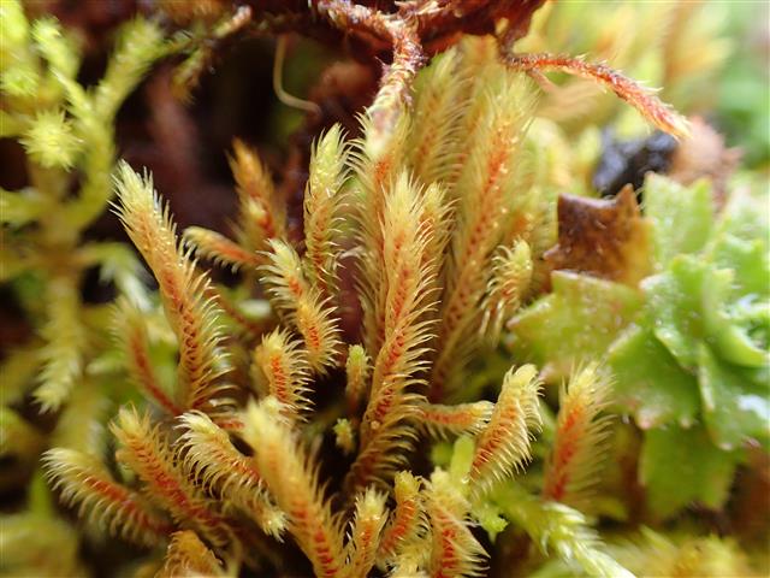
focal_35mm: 35
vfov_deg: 40.7
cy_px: 289
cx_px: 385
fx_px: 779
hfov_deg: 52.6
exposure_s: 1/125
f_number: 2.6
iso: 400
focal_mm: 6.42
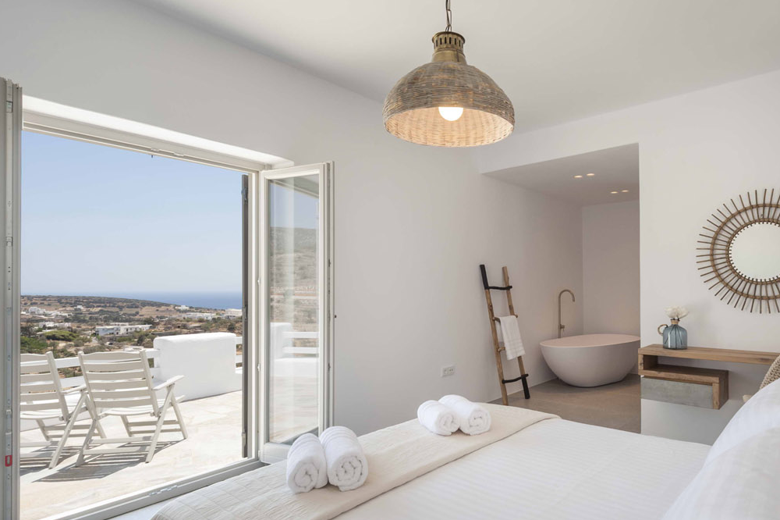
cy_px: 277
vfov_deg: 59.4
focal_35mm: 21
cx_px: 505
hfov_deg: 79.1
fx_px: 455
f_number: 16
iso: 200
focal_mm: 14
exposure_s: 1/15
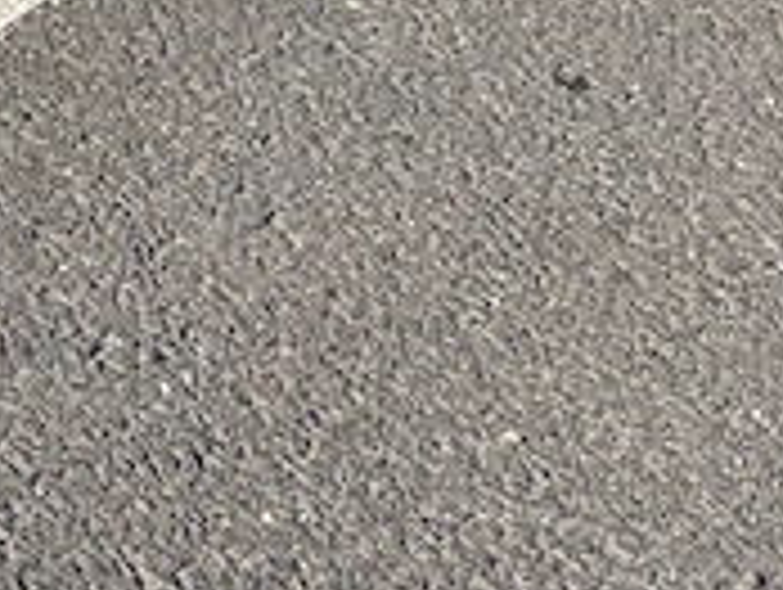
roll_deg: -1.6
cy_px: -1072
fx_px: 3375
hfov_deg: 11.1
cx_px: -1116
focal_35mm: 149
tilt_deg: -10.7
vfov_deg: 8.6
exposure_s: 1/1912
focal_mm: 5.96
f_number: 1.6
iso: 50
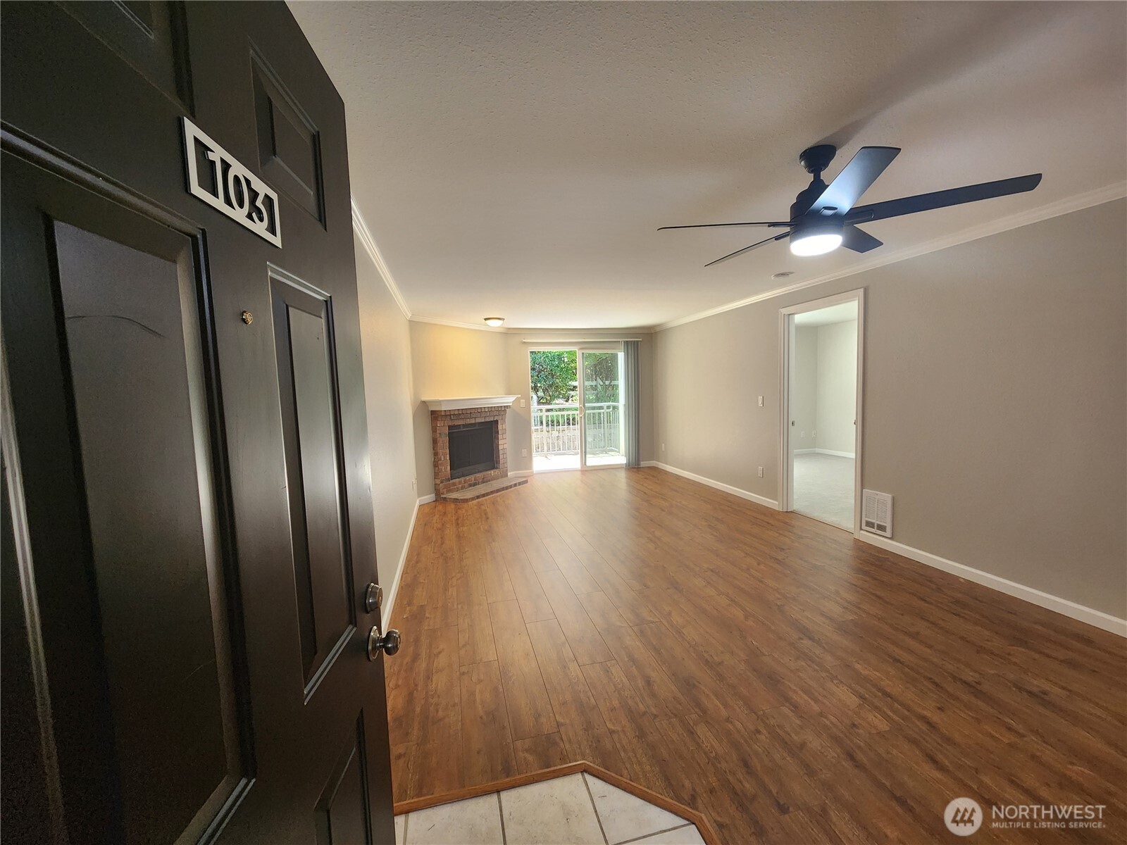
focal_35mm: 13
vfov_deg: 89.9
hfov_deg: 106.2
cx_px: 564
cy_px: 422
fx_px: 423
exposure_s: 1/60
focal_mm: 2.2
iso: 200
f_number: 2.2
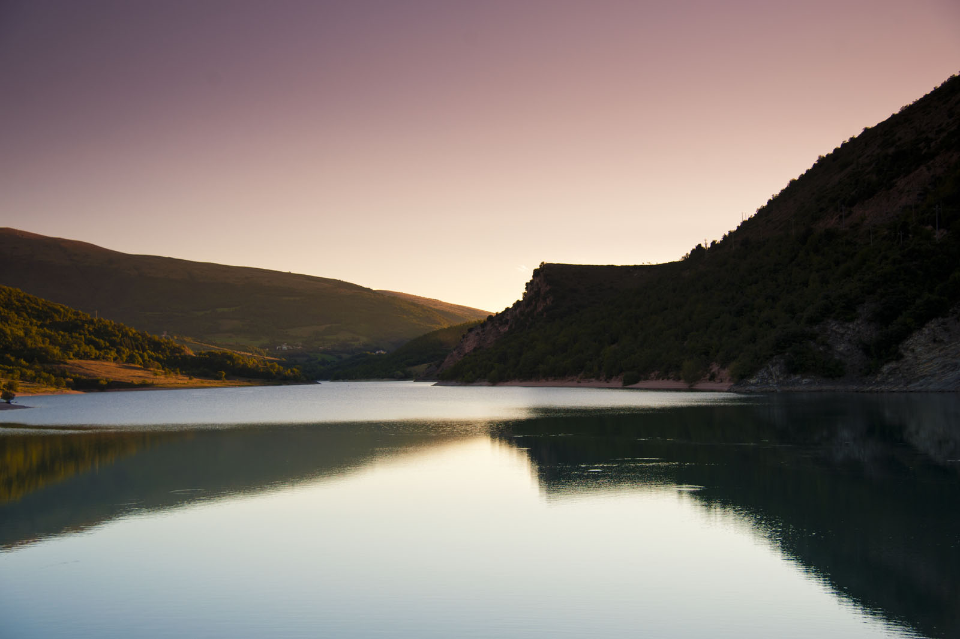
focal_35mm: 40
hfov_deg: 48.5
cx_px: 480
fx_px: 1066
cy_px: 320
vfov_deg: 33.4
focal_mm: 40
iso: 200
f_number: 4
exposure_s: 1/640
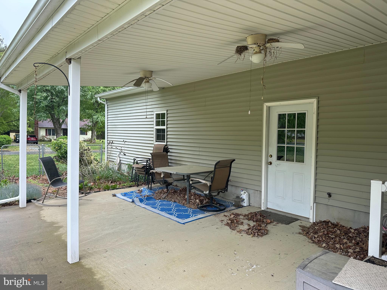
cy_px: 145
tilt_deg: -2.7
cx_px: 194
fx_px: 268
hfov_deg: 71.6
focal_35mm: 24
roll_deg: -1.9
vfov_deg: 56.8
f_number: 1.78
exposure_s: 1/623
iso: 80
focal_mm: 6.86
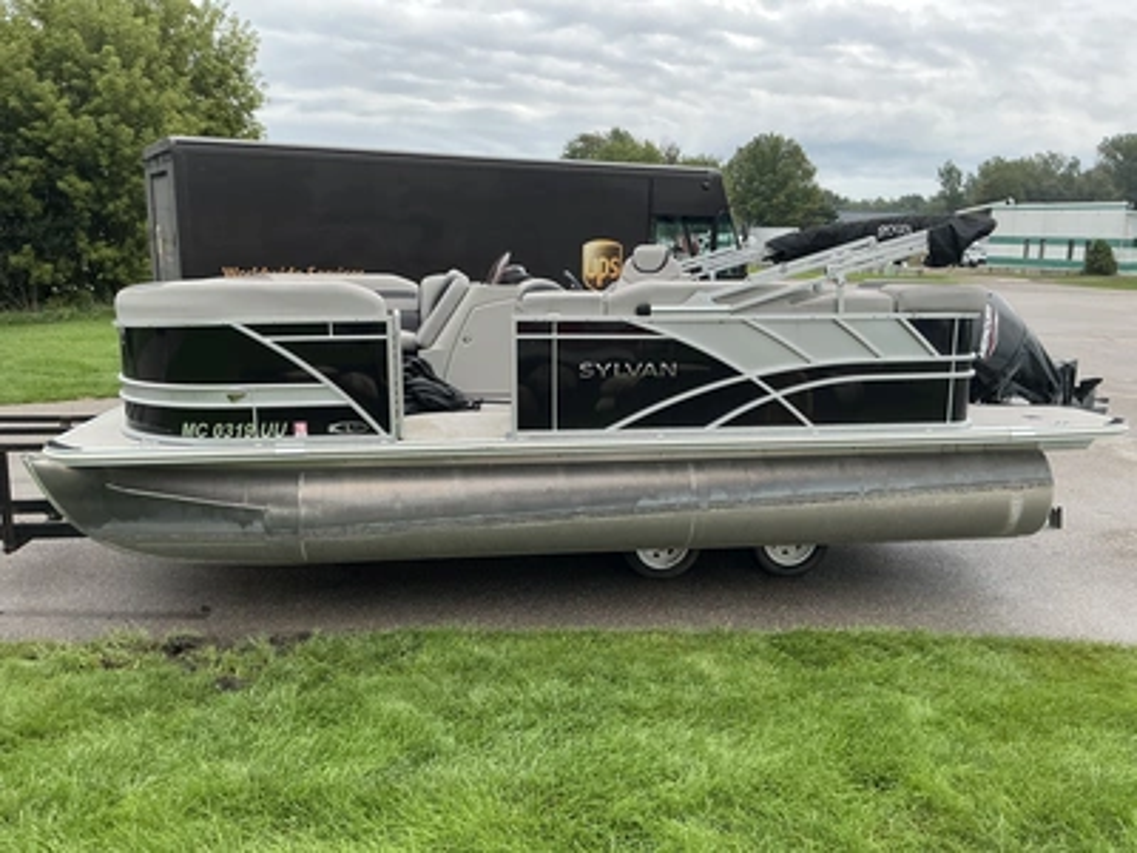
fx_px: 920
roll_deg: -2.3
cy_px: 426
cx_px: 568
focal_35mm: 28
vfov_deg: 49.7
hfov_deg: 63.4
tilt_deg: -11.6
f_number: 1.8
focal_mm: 3
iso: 25
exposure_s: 1/351
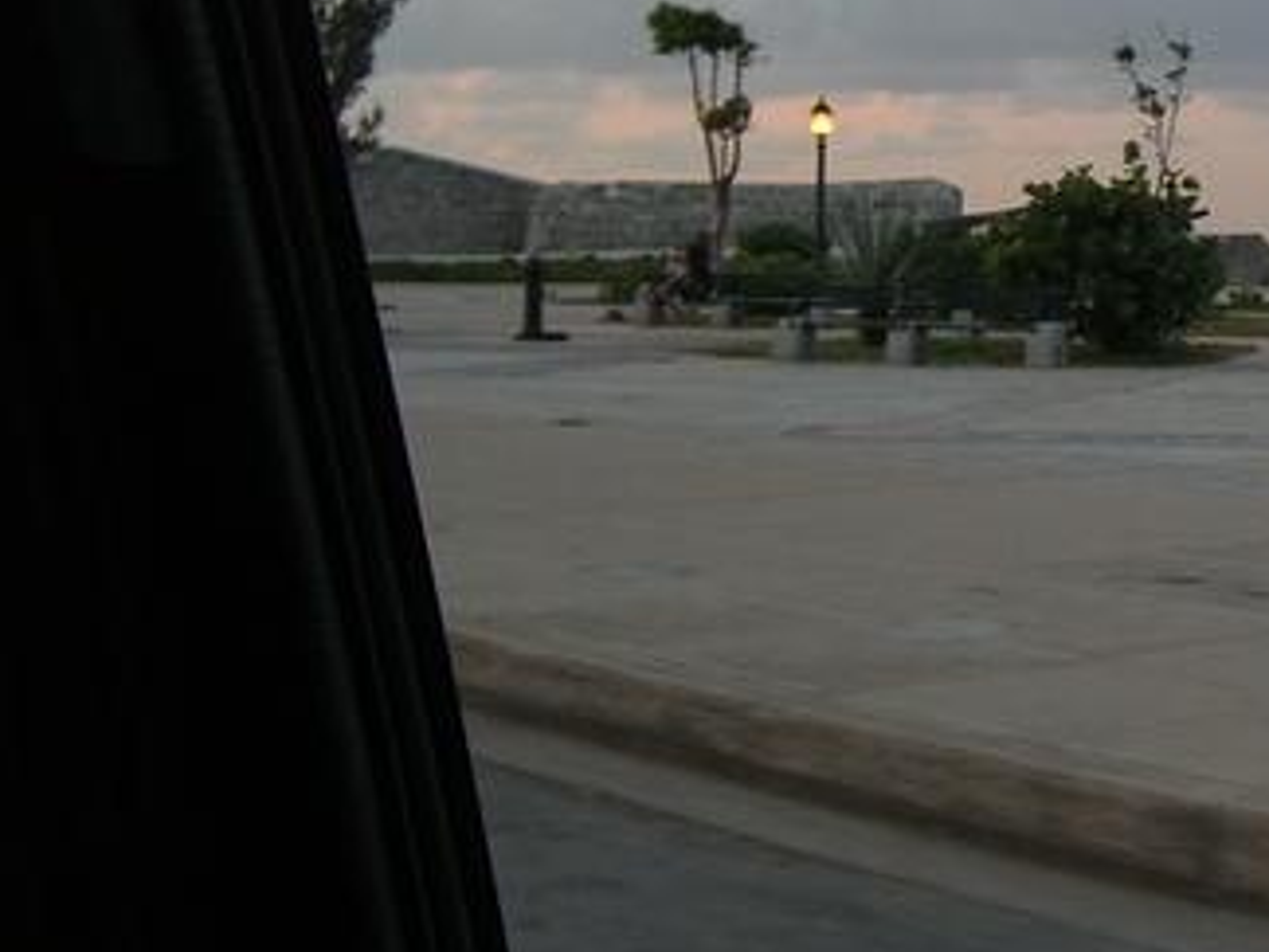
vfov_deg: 19.6
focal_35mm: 75
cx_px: 1249
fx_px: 2749
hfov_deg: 24.8
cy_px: 309
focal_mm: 7.9
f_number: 2.8
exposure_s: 1/125
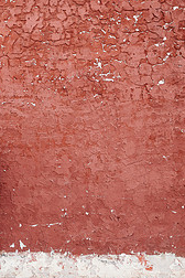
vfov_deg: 35.5
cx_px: -37
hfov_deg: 22.3
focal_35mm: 56
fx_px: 432
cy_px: 111
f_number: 2.8
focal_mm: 24
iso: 250
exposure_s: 1/640
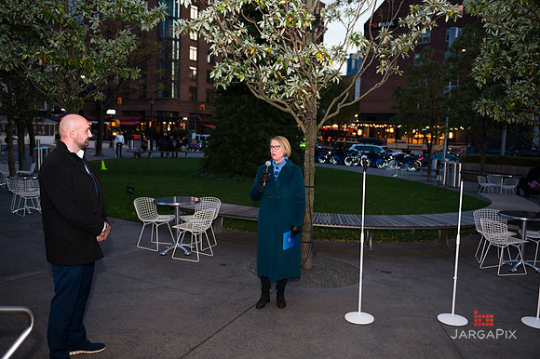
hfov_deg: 60.3
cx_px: 270
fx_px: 465
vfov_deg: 42.3
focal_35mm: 31
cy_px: 180
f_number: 4
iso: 1600
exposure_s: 1/200
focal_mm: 31
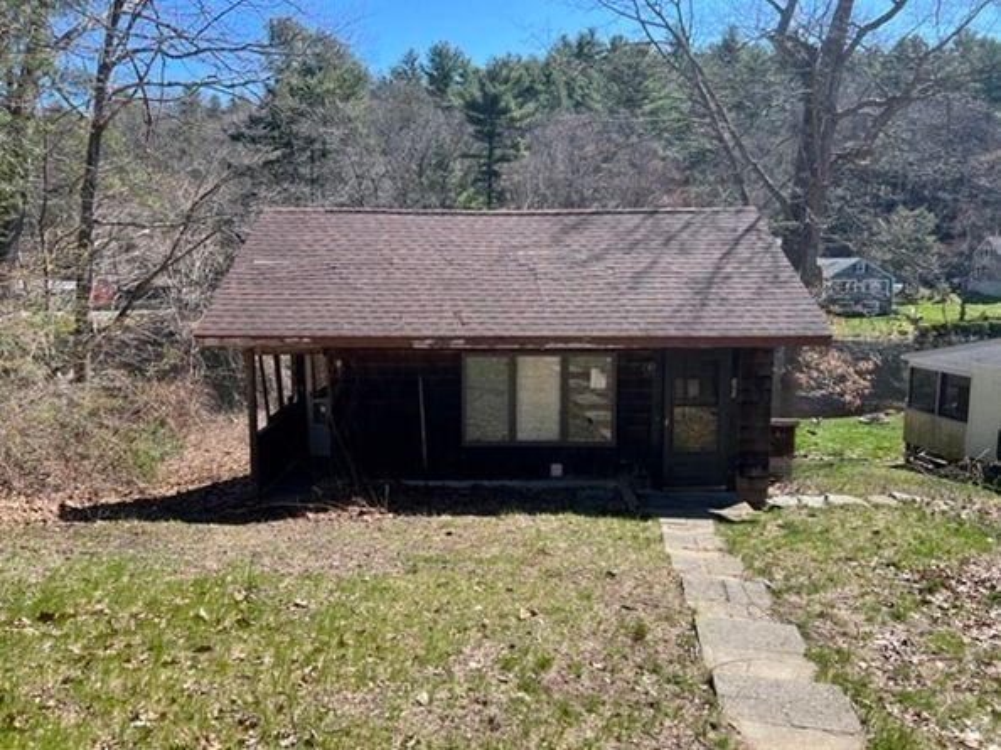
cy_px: 375
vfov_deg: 53.0
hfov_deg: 67.3
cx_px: 500
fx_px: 752
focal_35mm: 26
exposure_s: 1/1808
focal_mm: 5.7
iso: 50
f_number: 1.5
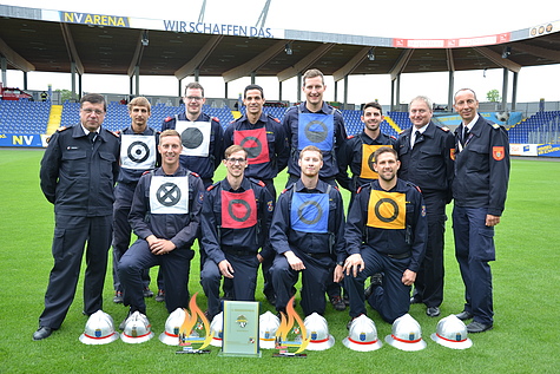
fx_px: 560
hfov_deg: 53.1
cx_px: 280
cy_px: 187
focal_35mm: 36
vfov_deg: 36.9
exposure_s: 1/80
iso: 100
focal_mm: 24
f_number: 4.5
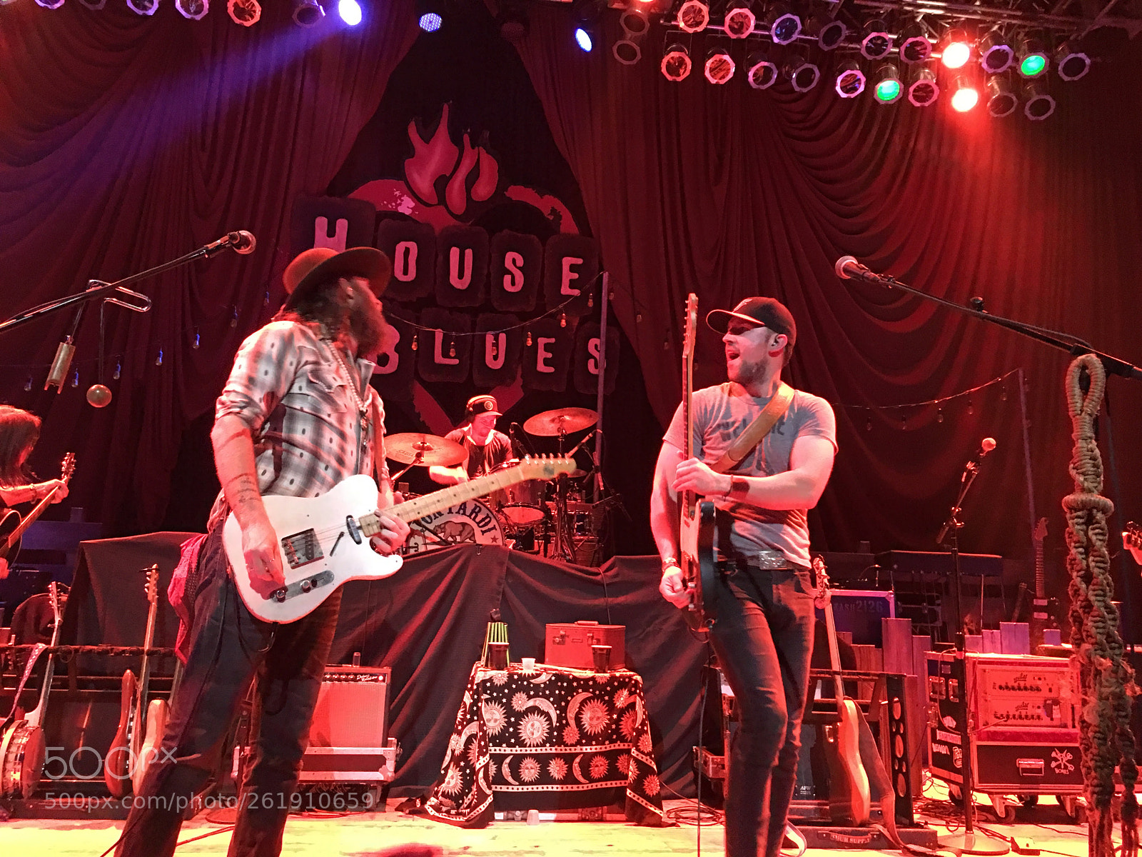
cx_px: 571
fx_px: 957
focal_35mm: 29
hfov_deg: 61.7
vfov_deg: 48.2
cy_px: 428
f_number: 2.2
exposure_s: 1/4
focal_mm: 4.15
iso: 80
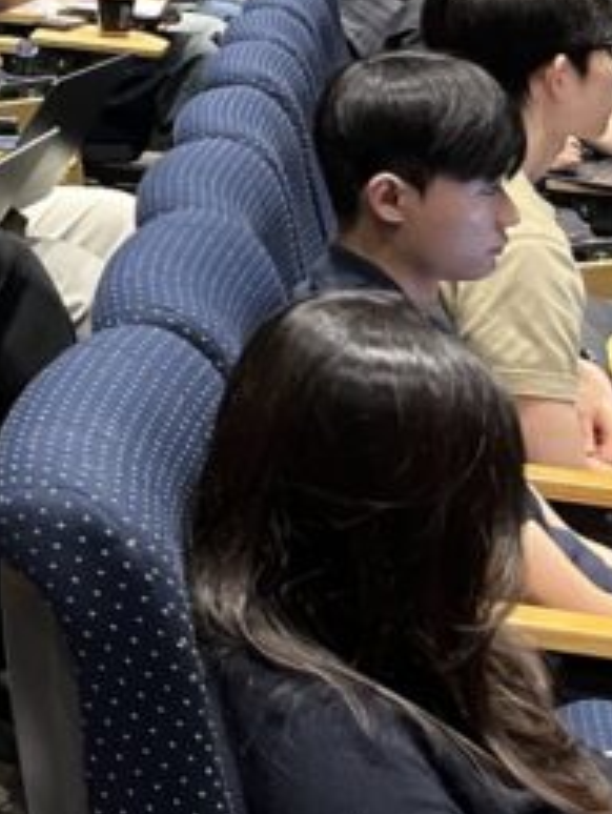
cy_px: -224
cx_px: -716
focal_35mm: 103
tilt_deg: -2.7
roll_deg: -1.0
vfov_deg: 17.9
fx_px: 2424
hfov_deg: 12.3
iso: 200
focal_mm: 5.1
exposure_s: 1/60
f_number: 1.6
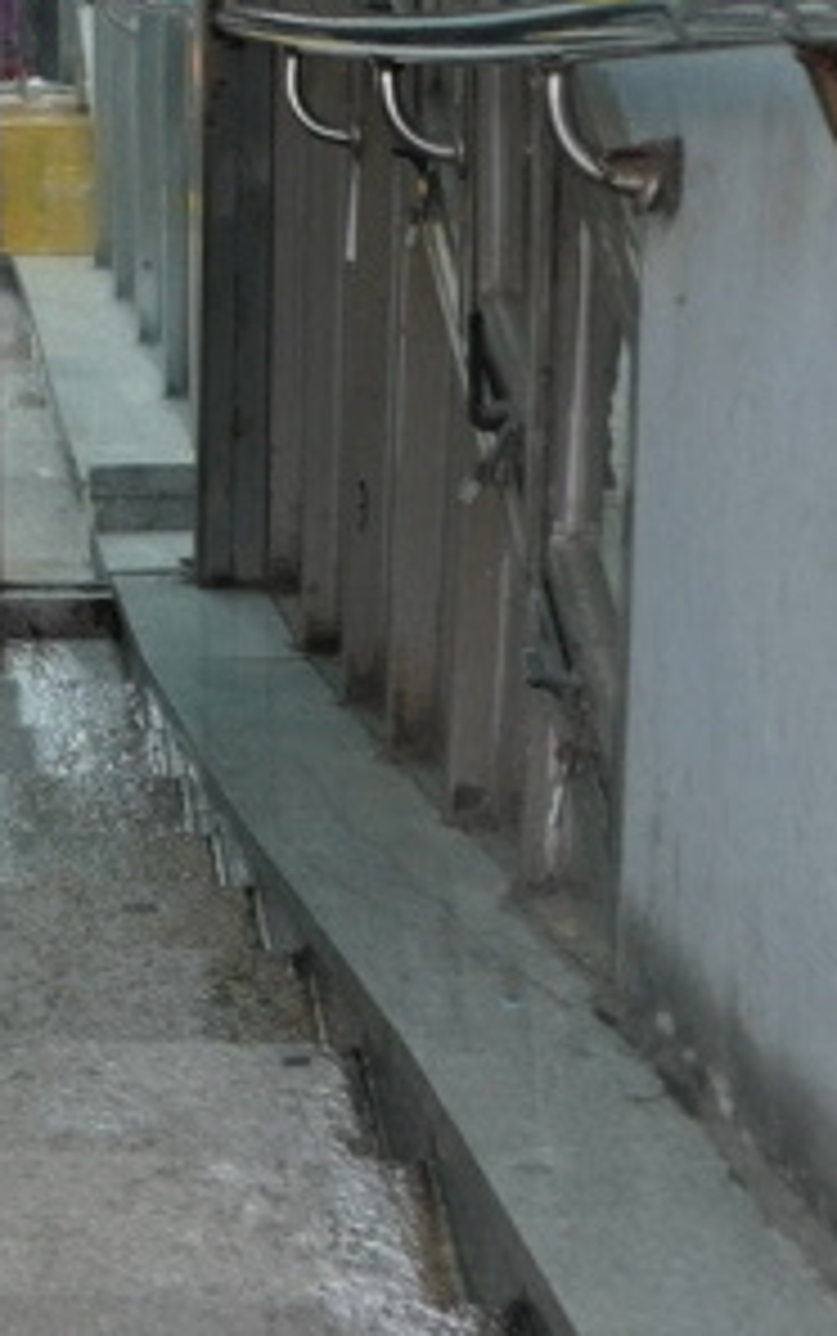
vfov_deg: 9.7
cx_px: -918
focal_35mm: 206
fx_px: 7512
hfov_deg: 6.2
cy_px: -1021
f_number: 4
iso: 500
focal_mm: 24.8
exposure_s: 1/160
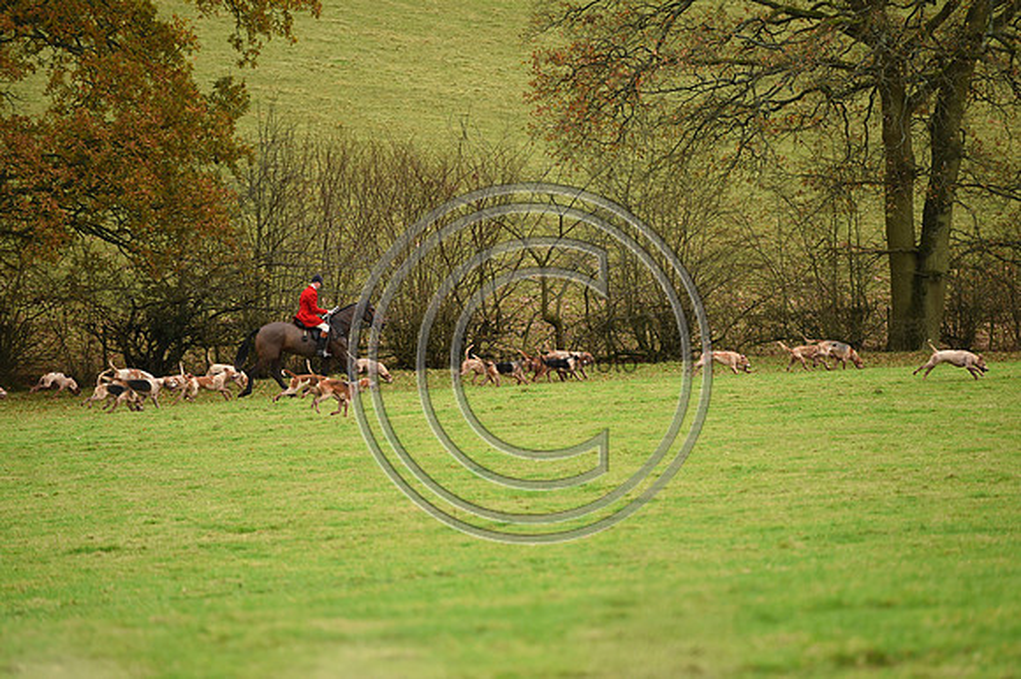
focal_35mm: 200
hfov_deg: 10.3
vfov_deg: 6.9
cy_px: 340
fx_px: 5669
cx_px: 510
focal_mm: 200
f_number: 3.5
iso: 1000
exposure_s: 1/1000
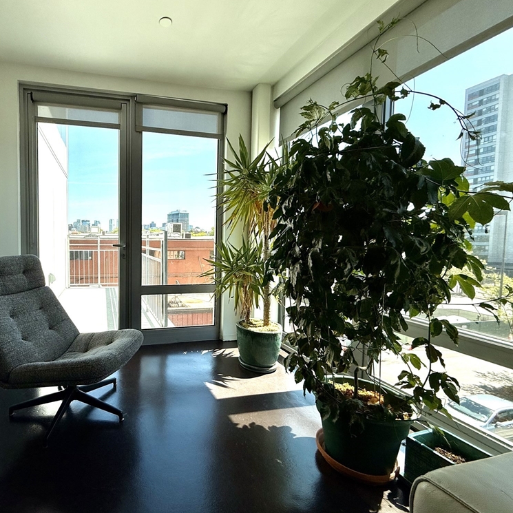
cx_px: 163
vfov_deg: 84.0
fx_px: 285
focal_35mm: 17
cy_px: 254
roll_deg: -0.9
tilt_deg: -3.6
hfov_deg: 80.6
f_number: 2.2
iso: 50
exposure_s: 1/876
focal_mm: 2.22
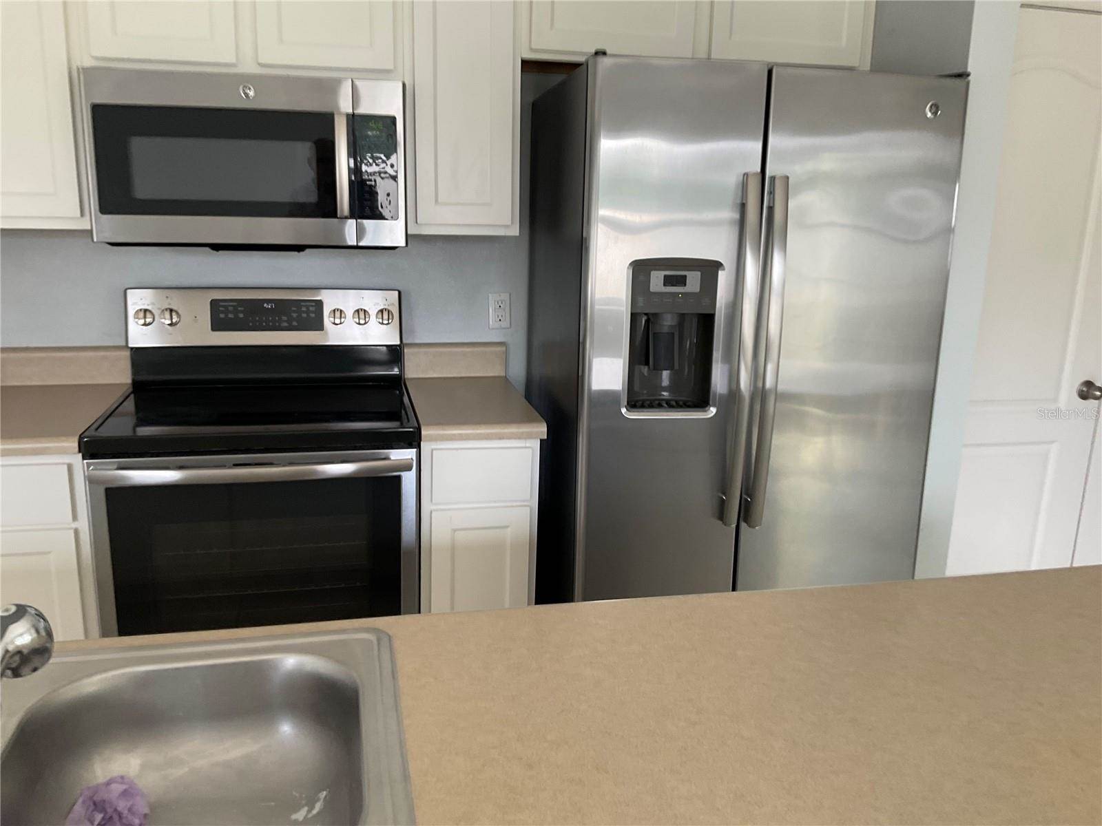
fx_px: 923
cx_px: 551
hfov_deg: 61.7
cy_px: 413
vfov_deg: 48.2
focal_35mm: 29
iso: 50
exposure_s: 1/60
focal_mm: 3
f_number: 1.8
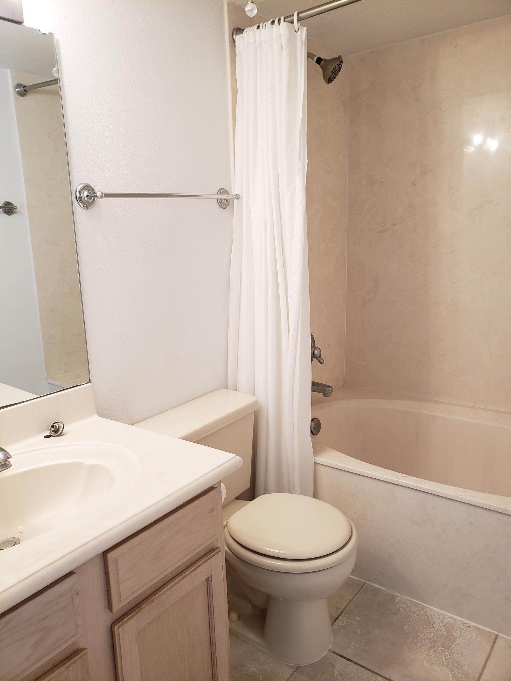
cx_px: 256
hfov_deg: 53.1
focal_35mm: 26
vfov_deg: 67.3
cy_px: 340
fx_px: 512
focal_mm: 4.3
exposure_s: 1/60
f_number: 2.4
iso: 160
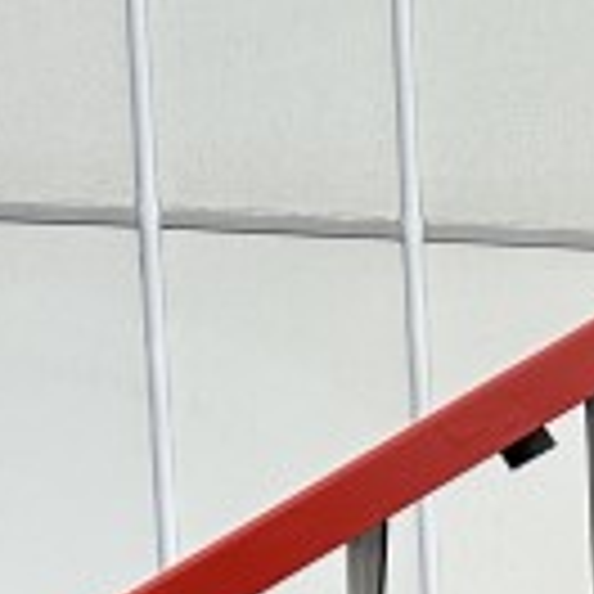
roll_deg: -0.2
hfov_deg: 9.2
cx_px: 1552
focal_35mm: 164
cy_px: 1076
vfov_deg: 10.1
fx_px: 3184
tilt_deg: -9.4
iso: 80
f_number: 1.78
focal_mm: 6.86
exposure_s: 1/4016
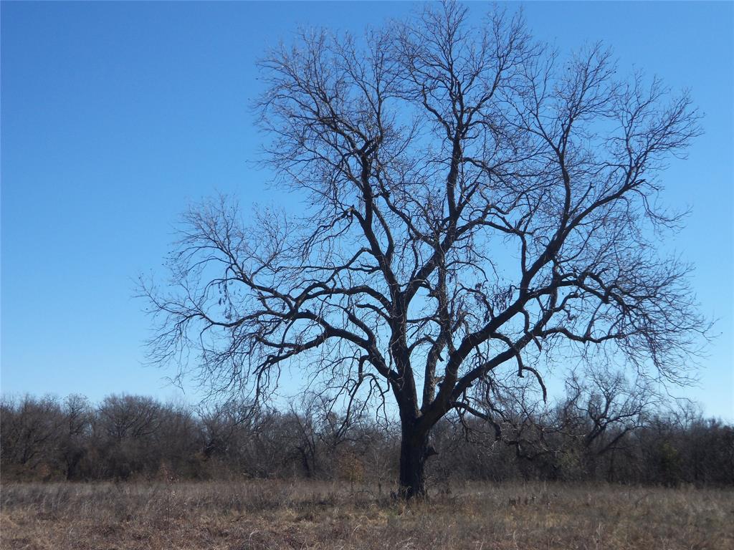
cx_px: 367
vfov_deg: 29.7
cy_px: 275
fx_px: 1039
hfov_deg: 38.9
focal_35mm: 49
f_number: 4.6
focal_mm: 8.7
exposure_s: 1/400
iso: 64
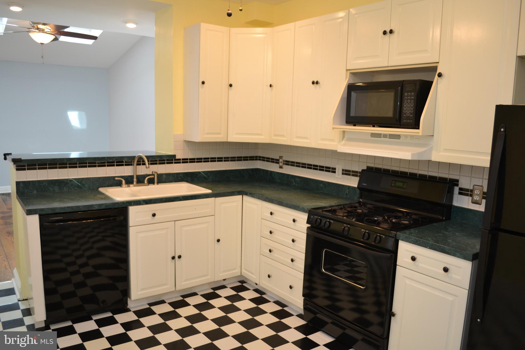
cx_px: 262
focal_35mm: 27
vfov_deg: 47.9
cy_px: 175
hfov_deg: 67.4
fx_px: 394
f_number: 3.5
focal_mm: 18
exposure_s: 1/60
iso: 400
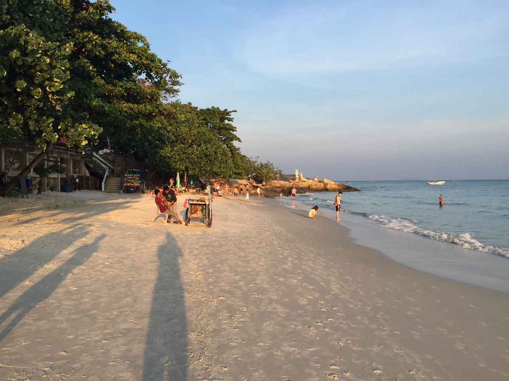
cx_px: 254
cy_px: 190
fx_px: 426
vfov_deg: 48.2
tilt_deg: -1.3
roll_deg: +0.0
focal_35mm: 29
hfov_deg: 61.7
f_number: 2.2
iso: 32
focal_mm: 4.15
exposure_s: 1/638
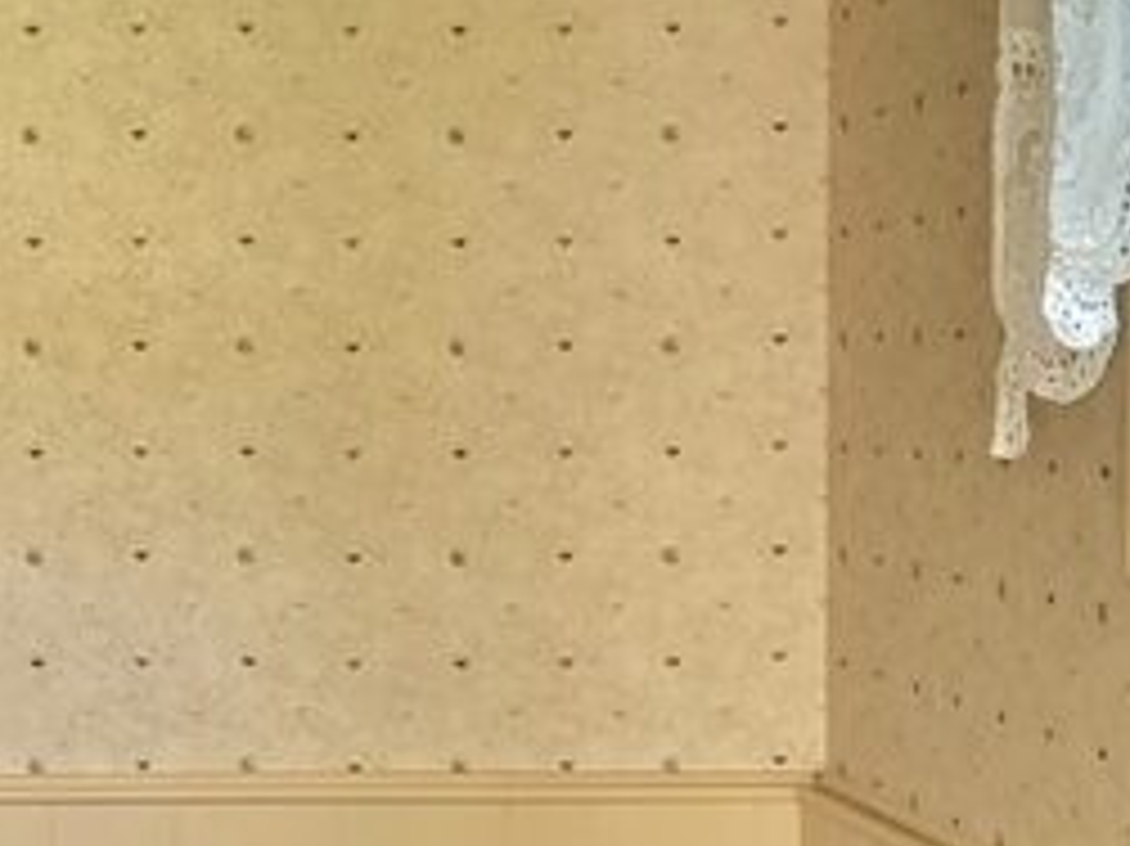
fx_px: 2708
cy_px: 513
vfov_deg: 17.7
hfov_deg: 22.8
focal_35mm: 83
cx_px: 68
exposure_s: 1/120
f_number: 1.8
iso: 100
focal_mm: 5.4
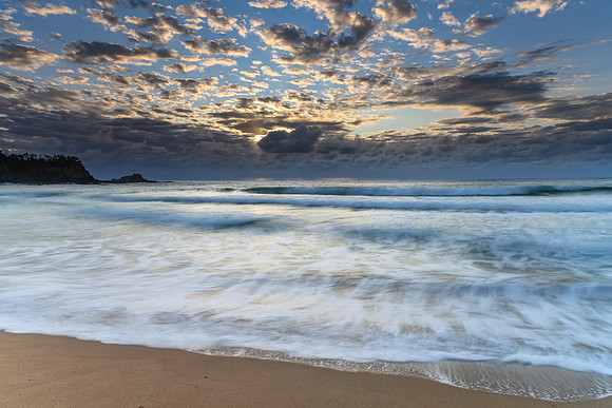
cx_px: 306
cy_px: 204
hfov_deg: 73.3
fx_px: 411
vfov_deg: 52.8
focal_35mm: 24
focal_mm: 24
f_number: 11
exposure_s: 1.6
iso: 31
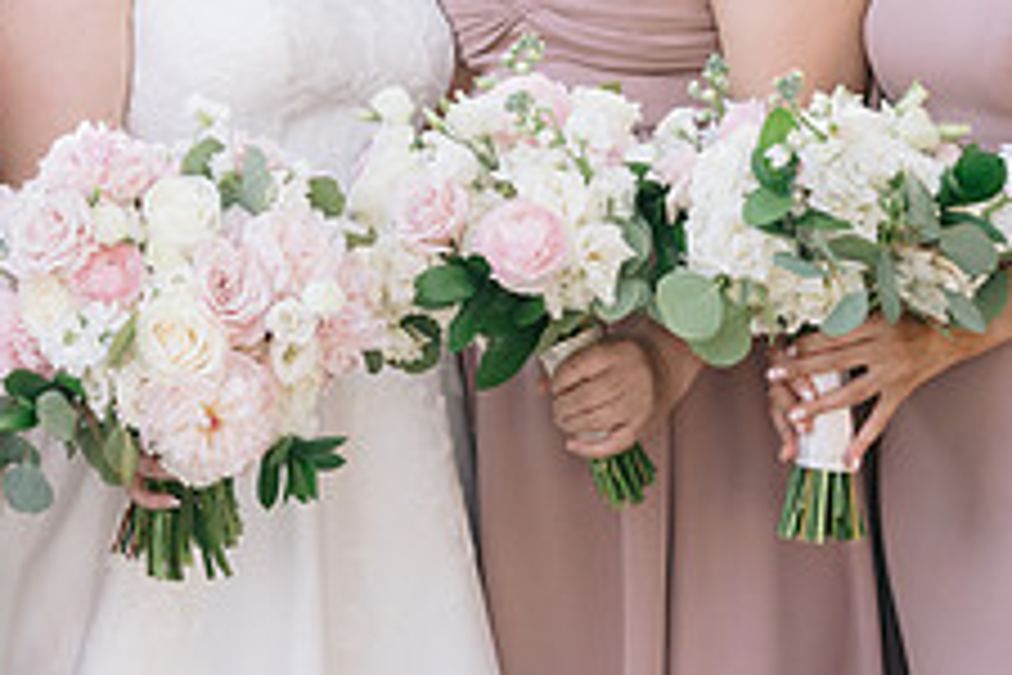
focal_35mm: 142
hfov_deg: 14.3
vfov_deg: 9.6
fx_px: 3991
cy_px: -13
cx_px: 59
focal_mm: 50
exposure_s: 1/200
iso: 400
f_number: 4
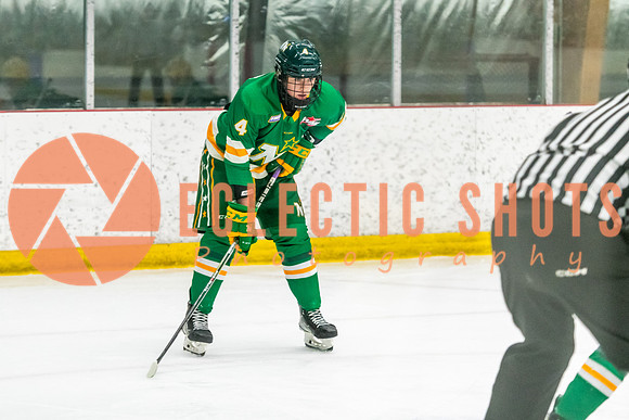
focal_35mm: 172
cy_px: 196
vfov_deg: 8.0
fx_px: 3010
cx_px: 294
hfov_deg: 11.9
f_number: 2.8
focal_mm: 120
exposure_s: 1/800
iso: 3200
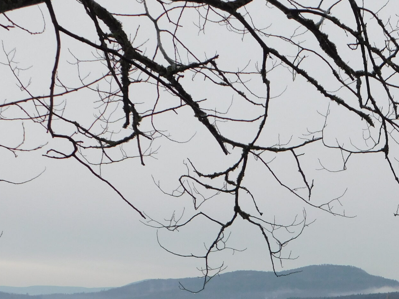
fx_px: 1060
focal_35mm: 92
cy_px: 295
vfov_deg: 15.8
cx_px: 388
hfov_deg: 20.7
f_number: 3.7
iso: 125
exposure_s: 1/640
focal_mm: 8
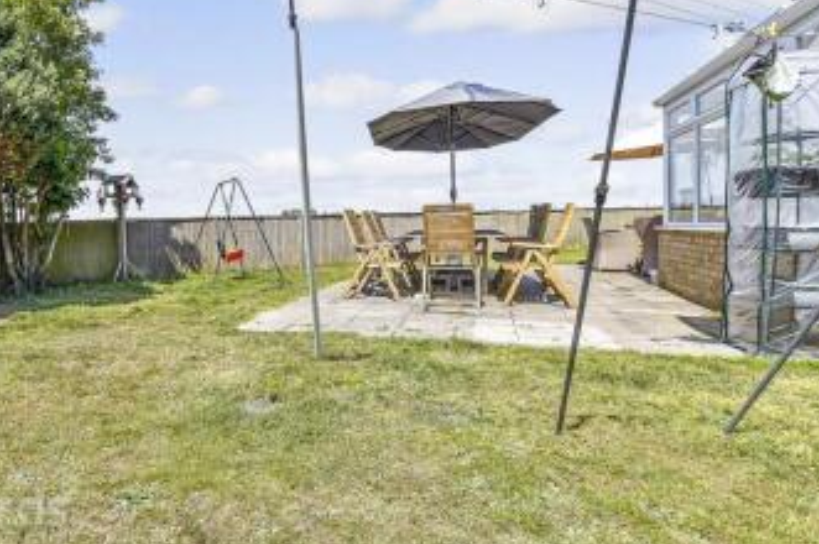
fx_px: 818
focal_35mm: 36
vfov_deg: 36.7
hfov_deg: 51.8
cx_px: 250
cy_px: 239
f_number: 8
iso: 160
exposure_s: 1/320
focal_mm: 17
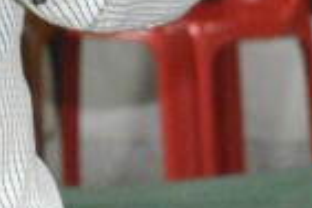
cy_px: -404
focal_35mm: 600
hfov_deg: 3.4
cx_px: -186
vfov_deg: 2.3
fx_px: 5196
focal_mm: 55
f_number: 5.6
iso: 6400
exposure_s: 1/60
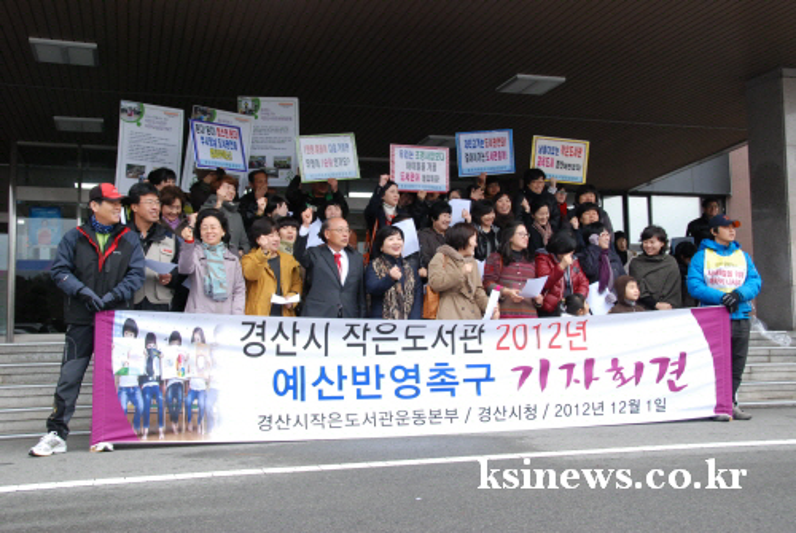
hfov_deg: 49.5
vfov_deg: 34.3
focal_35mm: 39
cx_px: 398
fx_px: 864
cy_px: 266
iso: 800
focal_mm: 26
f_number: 6.3
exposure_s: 1/160
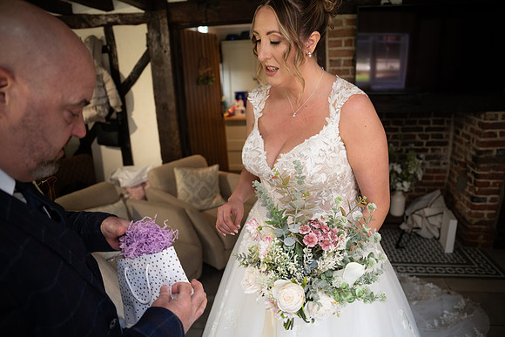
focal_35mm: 24
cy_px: 168
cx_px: 252
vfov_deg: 53.2
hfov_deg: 73.7
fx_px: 337
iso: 800
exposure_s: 1/125
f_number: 2.8
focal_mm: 24
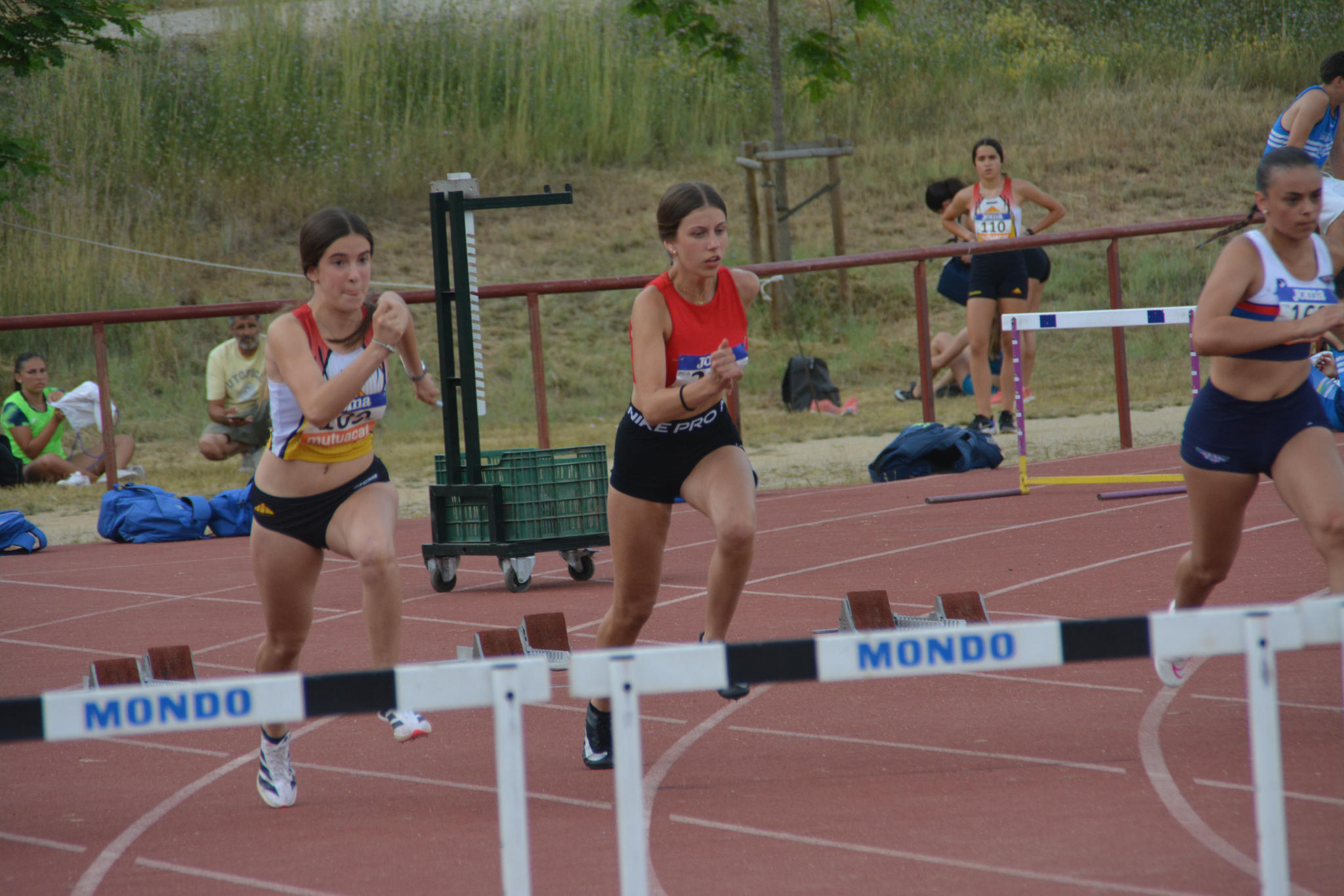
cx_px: 672
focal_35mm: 300
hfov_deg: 6.9
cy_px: 448
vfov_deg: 4.6
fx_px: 11198
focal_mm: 200
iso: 800
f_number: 6.3
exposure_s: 1/800
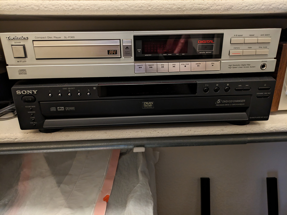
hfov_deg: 69.4
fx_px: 207
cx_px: 144
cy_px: 108
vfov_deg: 54.9
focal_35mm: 25
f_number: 1.89
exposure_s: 1/24
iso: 479
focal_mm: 5.43
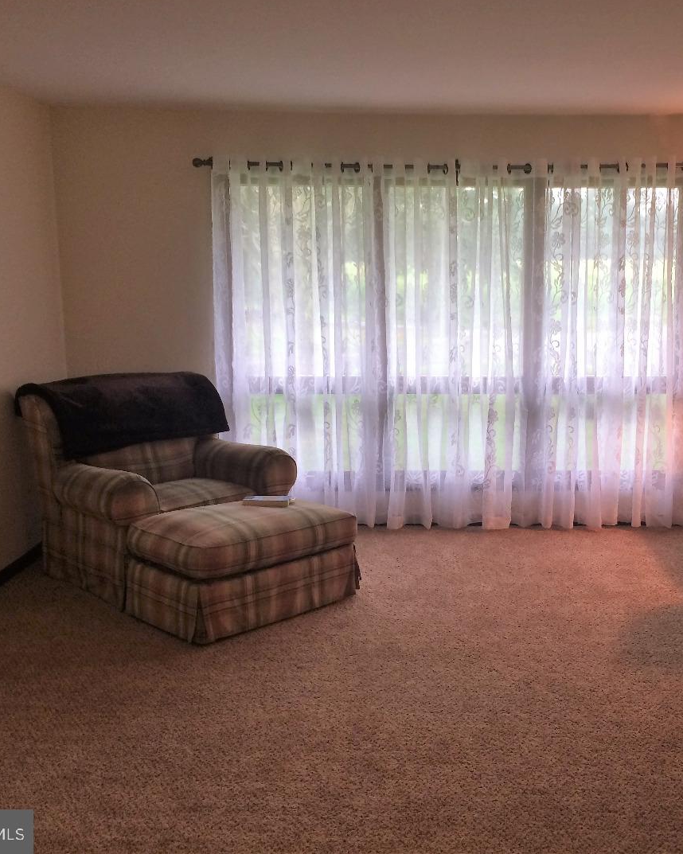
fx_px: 960
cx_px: 467
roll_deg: +1.1
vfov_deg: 47.9
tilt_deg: -9.1
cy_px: 425
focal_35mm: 38
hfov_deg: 38.6
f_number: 2.2
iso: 50
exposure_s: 1/30
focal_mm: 4.15
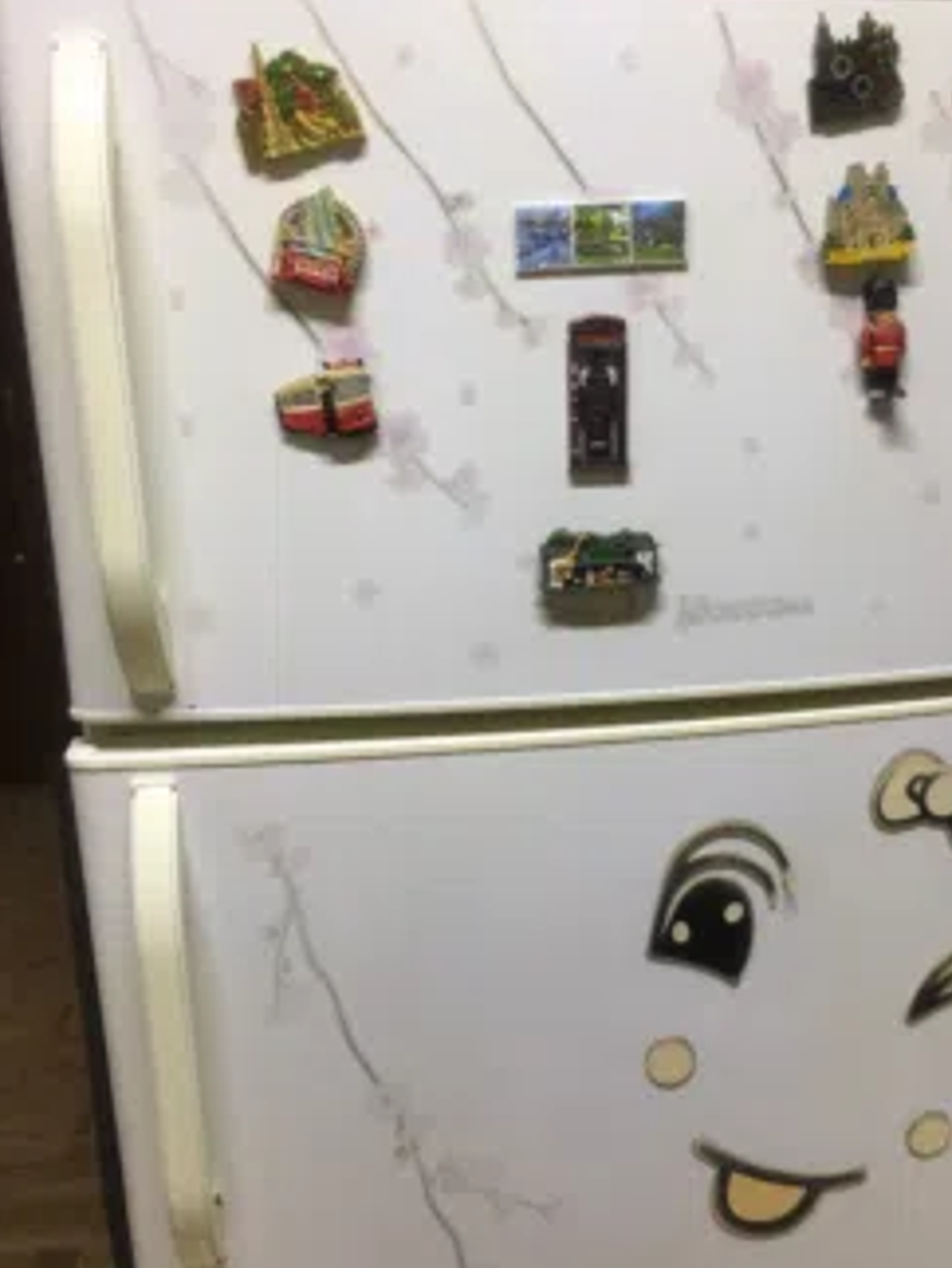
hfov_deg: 39.5
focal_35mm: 36
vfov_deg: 51.3
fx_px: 1318
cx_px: 570
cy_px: 626
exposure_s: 1/33
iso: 64
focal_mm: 4.15
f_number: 2.2
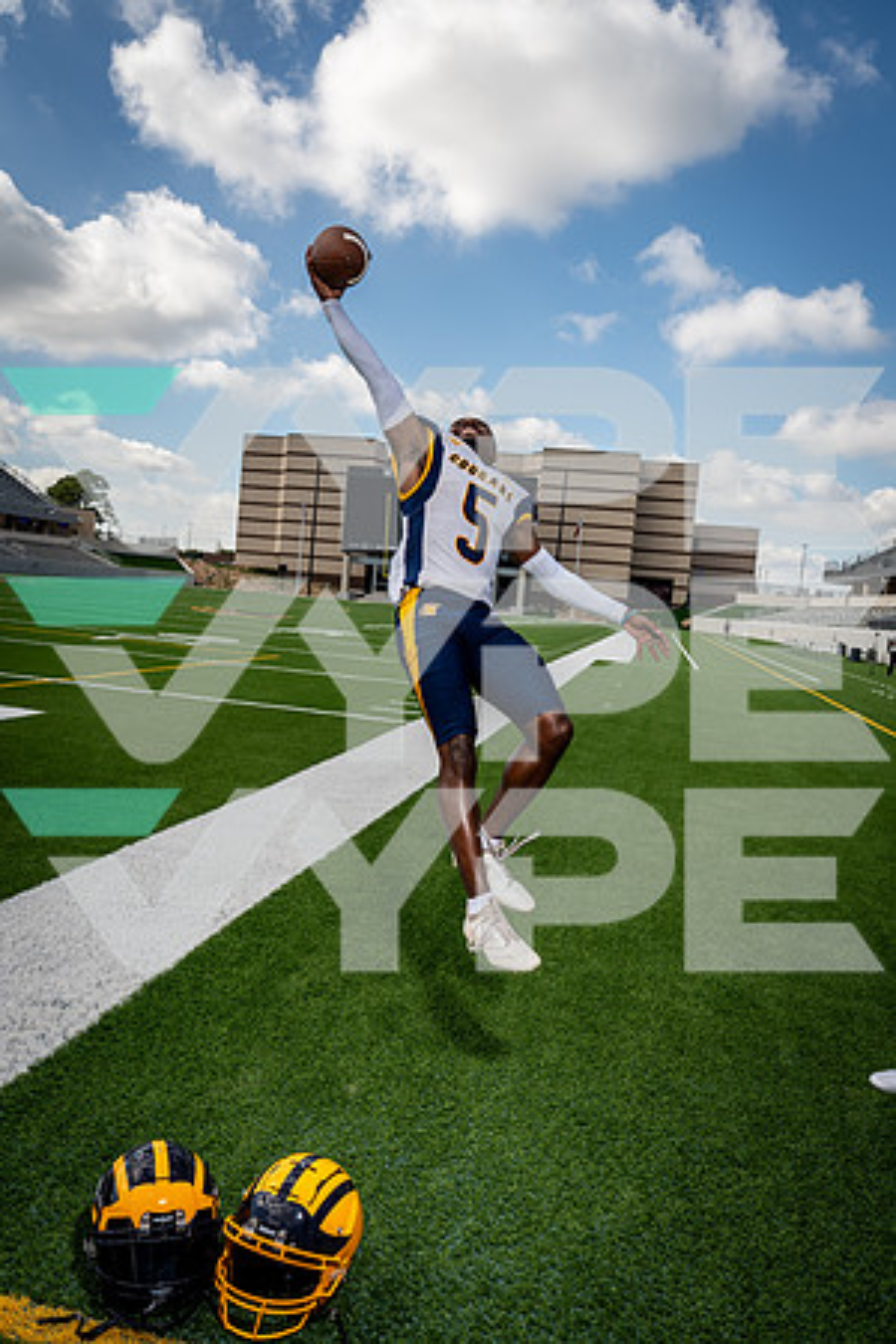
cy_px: 672
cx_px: 448
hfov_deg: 46.4
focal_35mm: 28
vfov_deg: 65.5
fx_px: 1045
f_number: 8
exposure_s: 1/250
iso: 125
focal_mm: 28
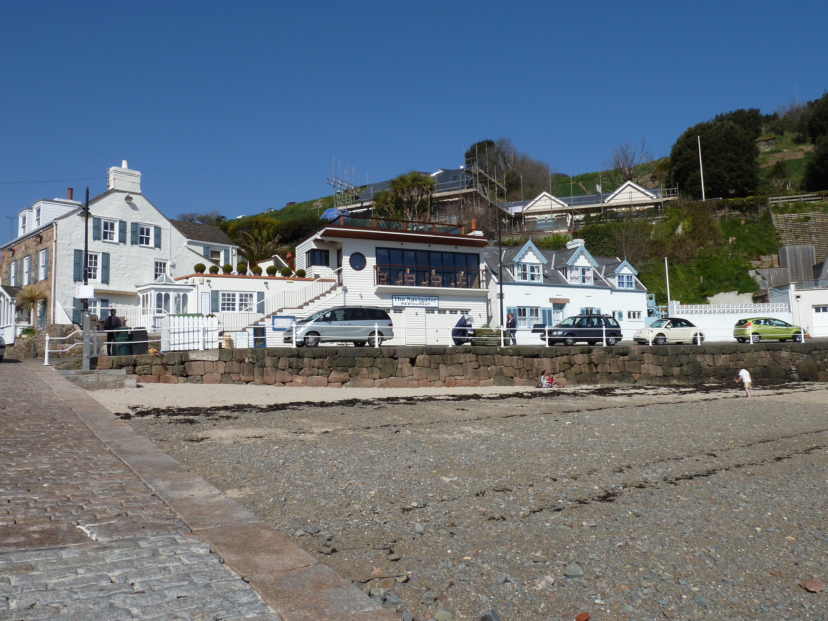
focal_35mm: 29
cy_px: 310
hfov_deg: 61.7
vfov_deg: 48.2
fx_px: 694
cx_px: 414
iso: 80
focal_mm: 4.7
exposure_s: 1/640
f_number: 5.6
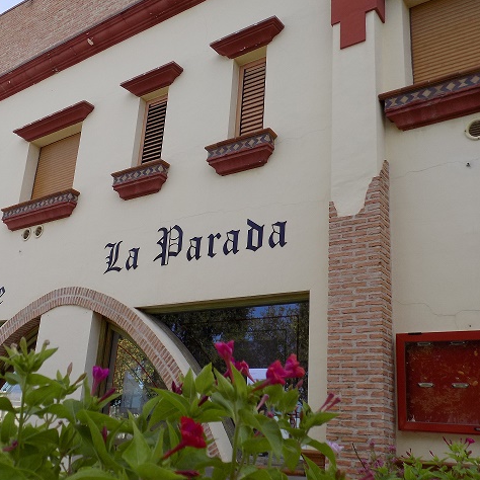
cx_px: 157
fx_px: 565
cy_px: 244
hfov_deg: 45.3
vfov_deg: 46.0
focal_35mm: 36
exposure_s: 1/500
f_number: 3.3
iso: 80
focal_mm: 5.3
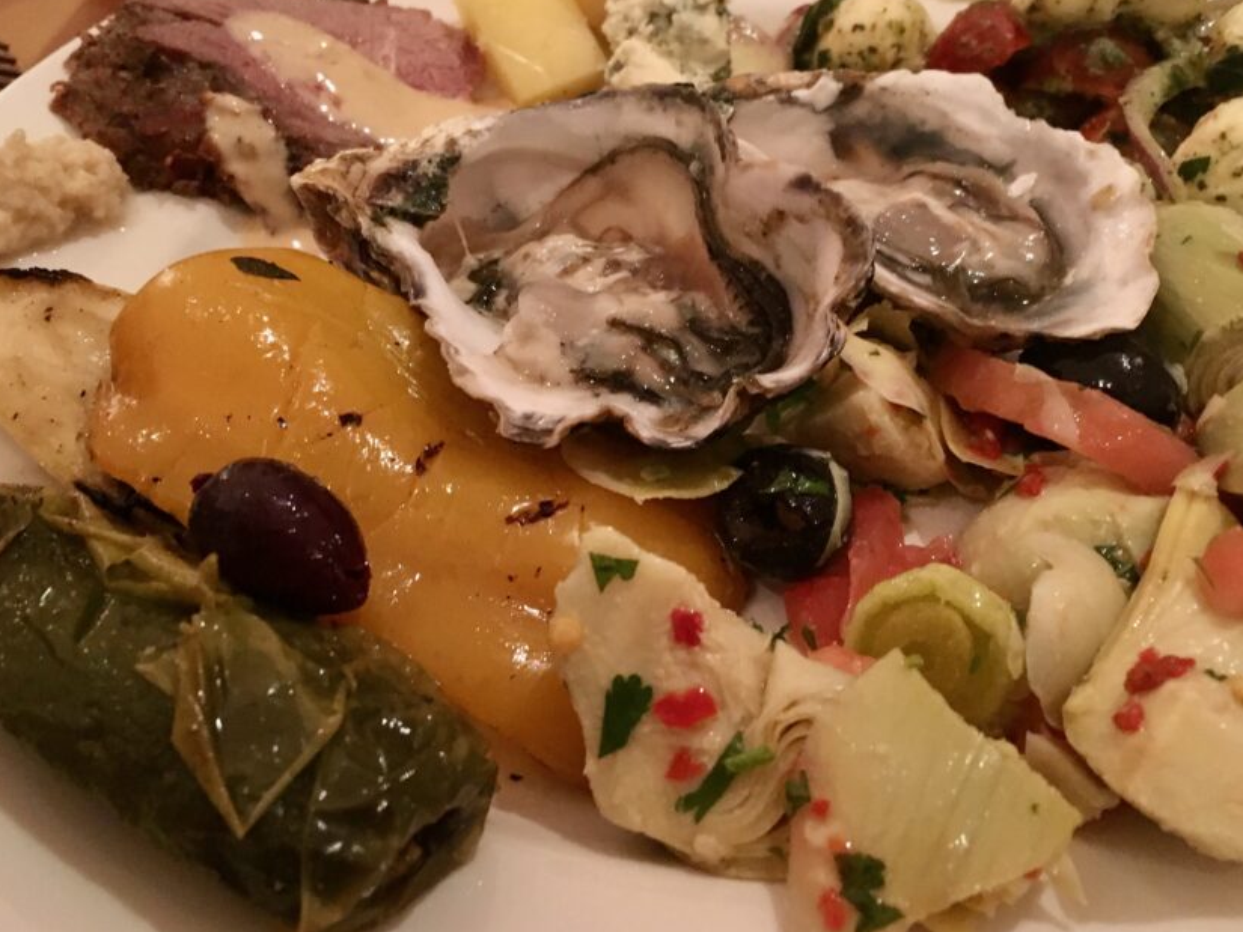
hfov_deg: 51.3
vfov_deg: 39.6
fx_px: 1293
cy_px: 391
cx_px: 664
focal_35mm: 36
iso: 400
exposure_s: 1/15
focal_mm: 4.15
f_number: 2.2
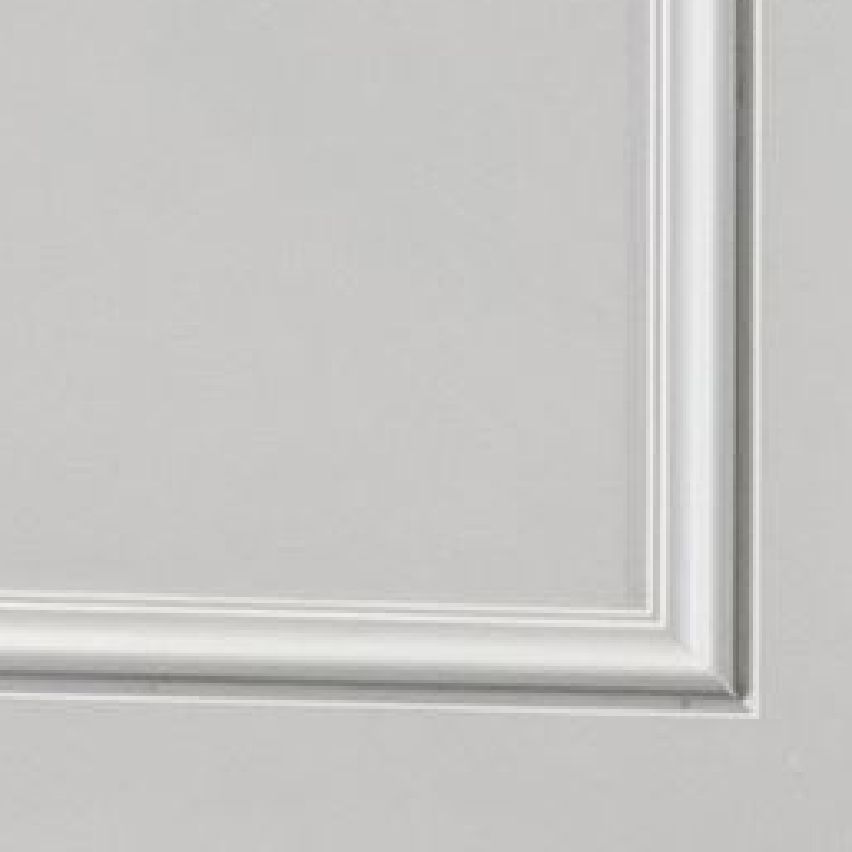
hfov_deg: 4.6
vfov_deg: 4.8
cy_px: 2125
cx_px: 3063
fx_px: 9885
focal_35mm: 355
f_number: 10
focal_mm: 35
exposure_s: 1/13
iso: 800
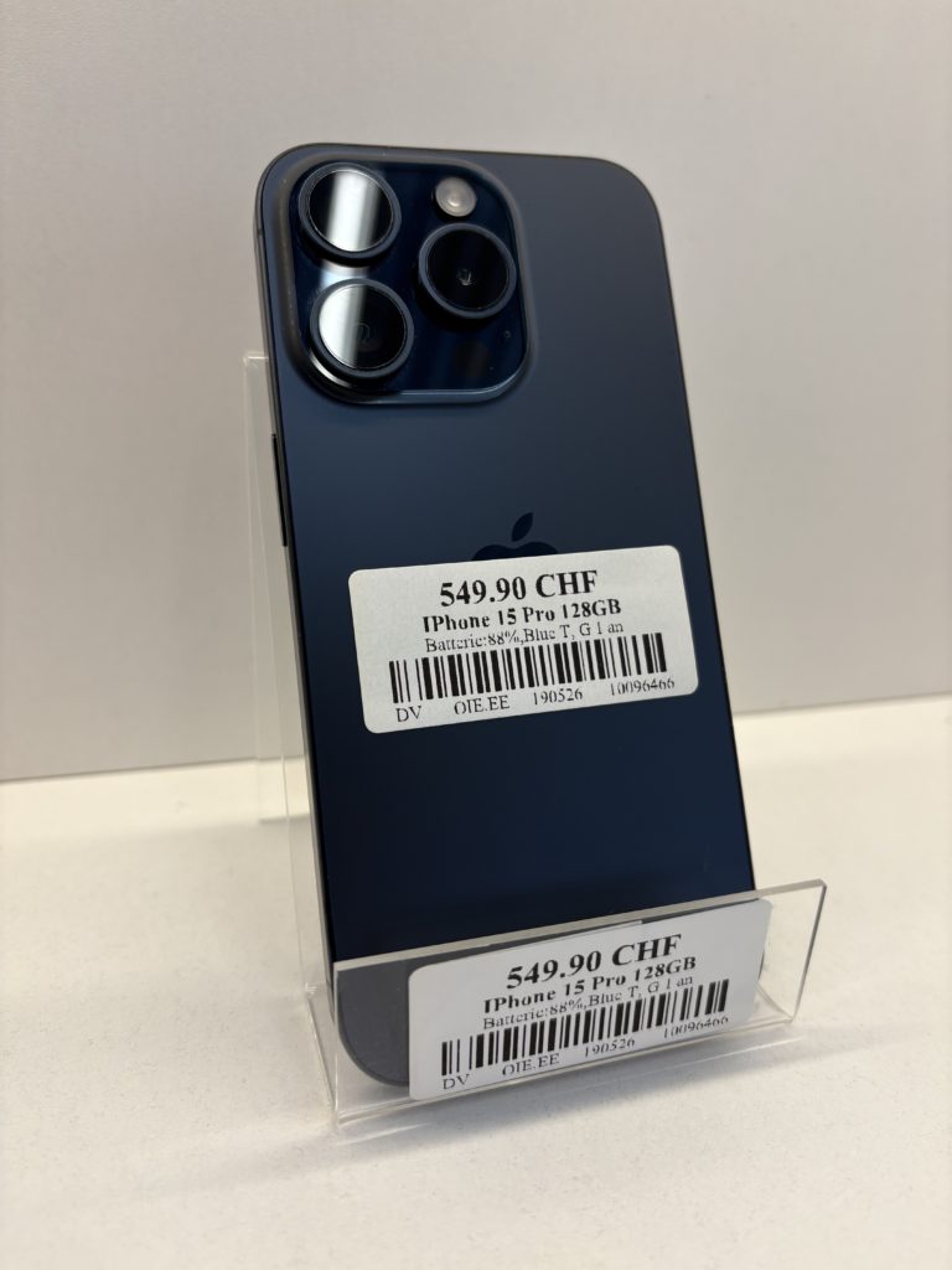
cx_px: 476
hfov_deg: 53.1
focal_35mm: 26
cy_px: 635
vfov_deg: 67.3
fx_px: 953
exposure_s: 1/100
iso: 50
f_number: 1.6
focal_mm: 5.96
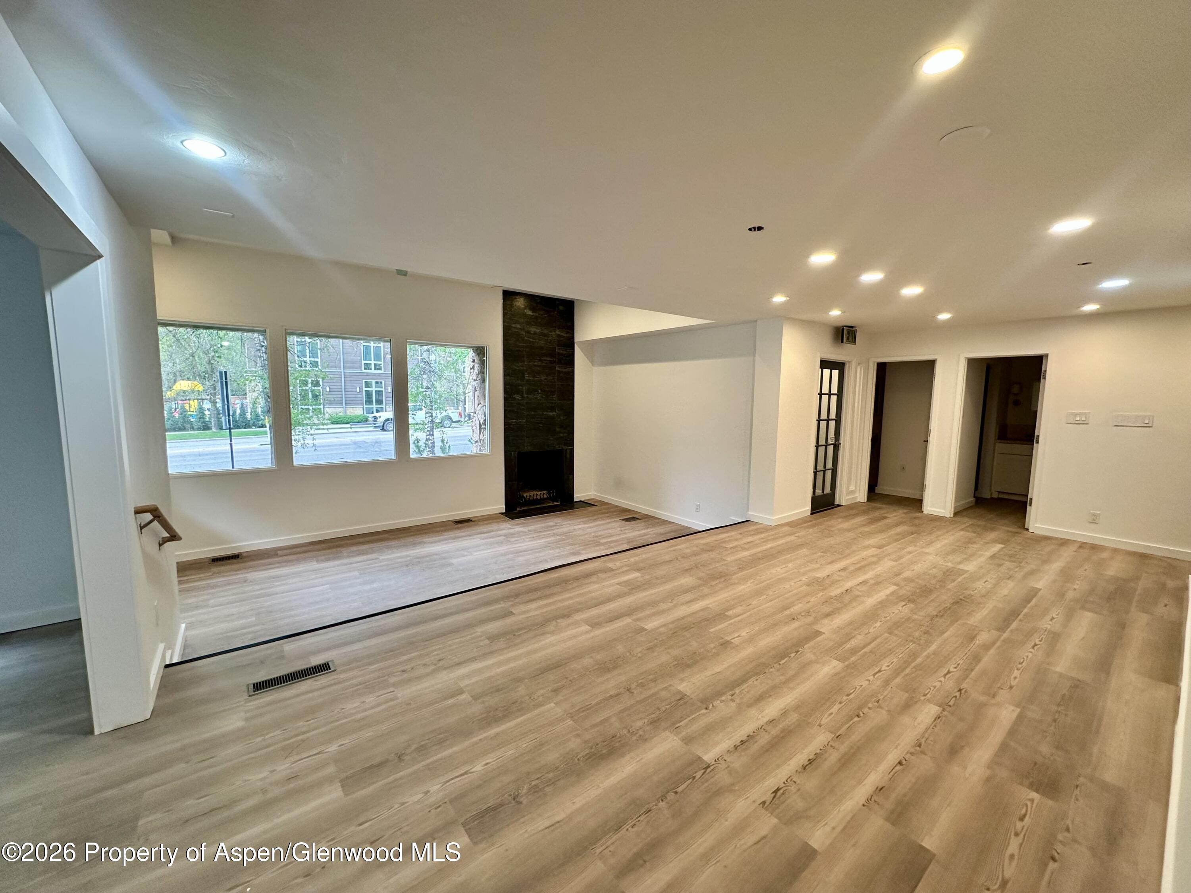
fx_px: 482
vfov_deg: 85.7
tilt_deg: -6.4
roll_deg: -0.7
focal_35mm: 14
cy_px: 446
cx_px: 596
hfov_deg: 102.1
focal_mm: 2.22
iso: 160
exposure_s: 1/120
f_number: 2.2
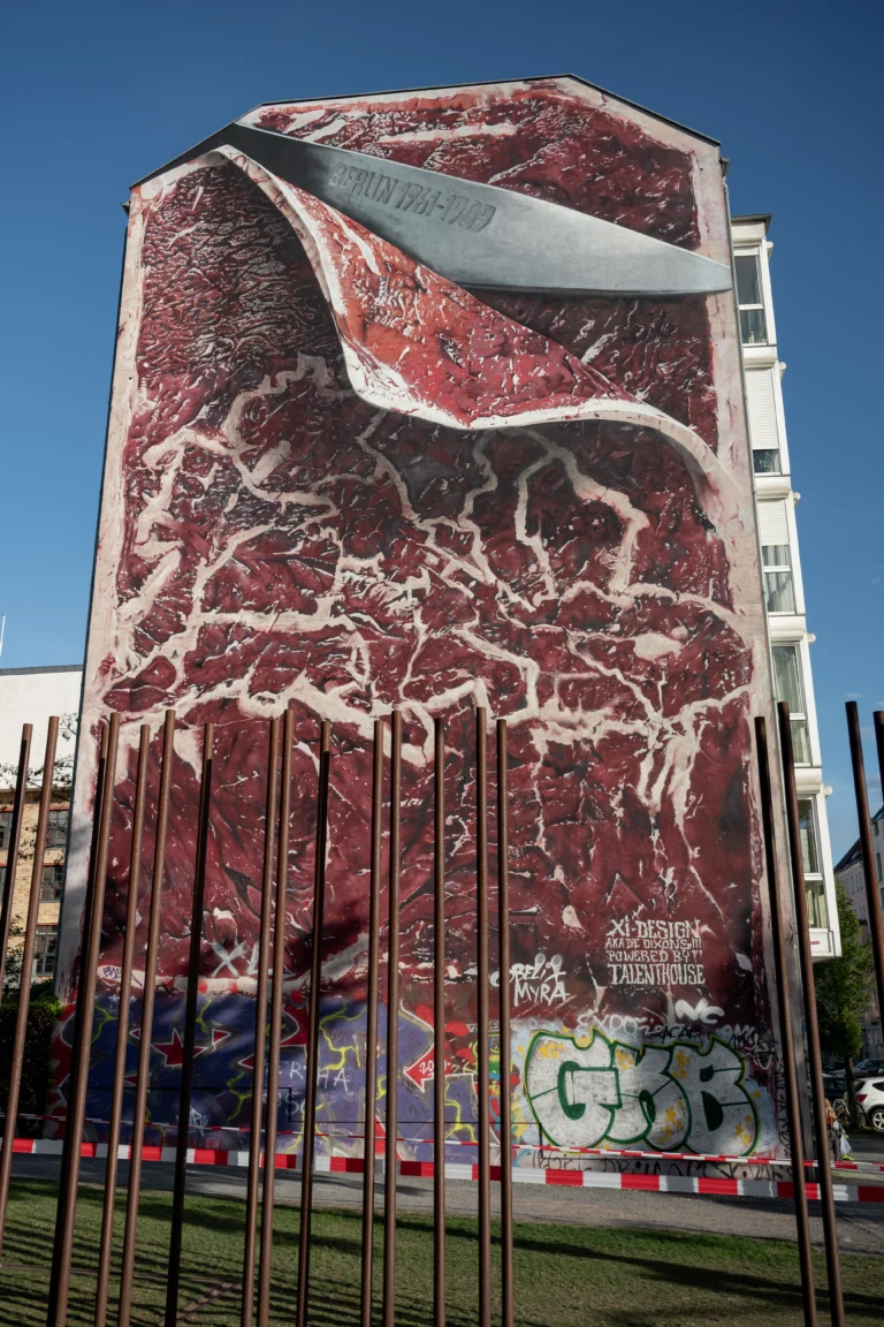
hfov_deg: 42.3
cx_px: 442
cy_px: 664
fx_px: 1142
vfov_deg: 60.3
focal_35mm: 31
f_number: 4
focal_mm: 31
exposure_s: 1/2500
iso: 320
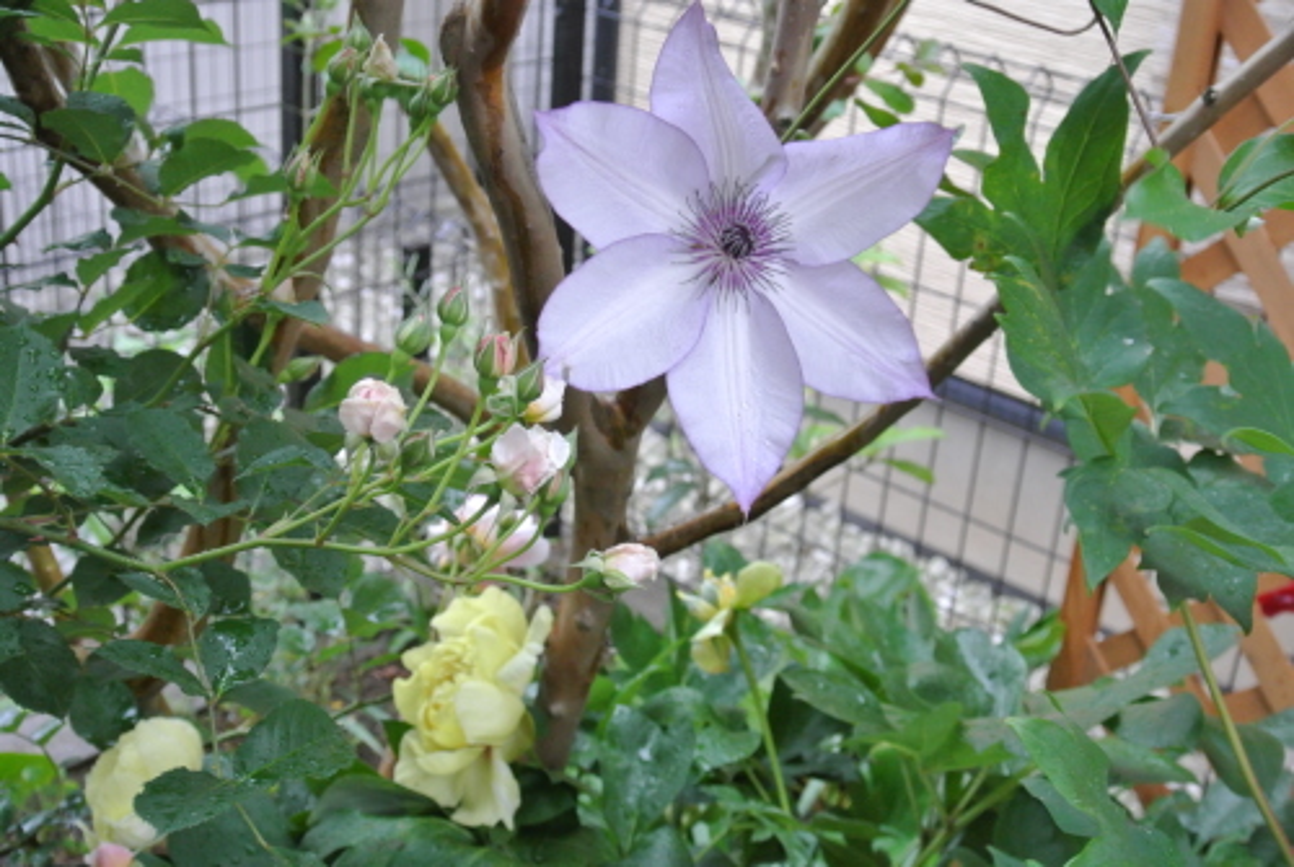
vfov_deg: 28.7
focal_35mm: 47
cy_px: 434
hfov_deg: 41.9
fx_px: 1692
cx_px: 647
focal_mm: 17.5
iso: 800
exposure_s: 1/20
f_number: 4.5
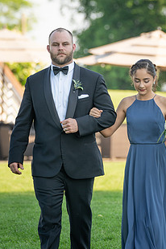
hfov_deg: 3.3
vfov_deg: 4.9
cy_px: 110
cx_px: 117
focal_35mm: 417
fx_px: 2890
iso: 100
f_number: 4
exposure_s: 1/250
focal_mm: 168
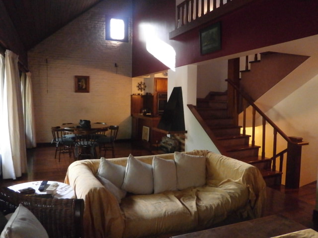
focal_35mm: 26
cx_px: 159
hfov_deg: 67.3
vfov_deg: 53.1
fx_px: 239
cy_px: 119
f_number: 2.8
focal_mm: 4.7
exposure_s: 1/25
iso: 800
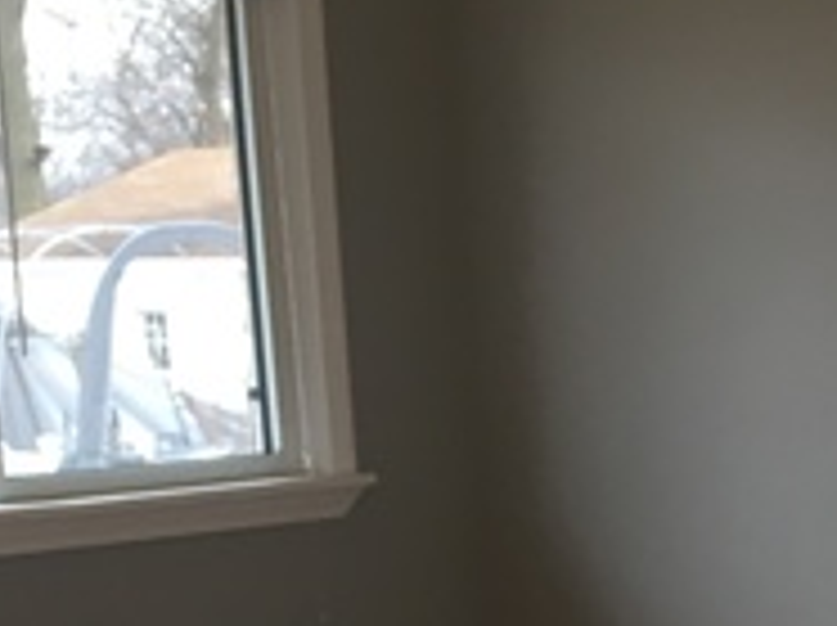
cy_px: 1022
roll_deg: -0.1
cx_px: 788
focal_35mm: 100
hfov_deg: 19.2
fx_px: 2415
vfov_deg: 13.6
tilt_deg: -17.5
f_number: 2.2
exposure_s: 1/30
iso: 50
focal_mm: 4.15
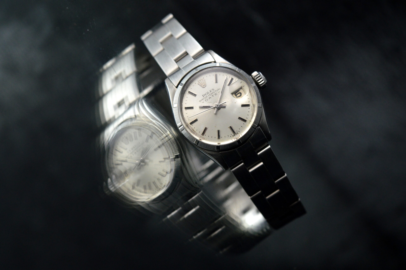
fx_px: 811
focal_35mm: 72
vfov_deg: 18.9
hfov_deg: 28.1
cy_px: 135
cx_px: 203
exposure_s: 1/125
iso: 800
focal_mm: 48
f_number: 6.3
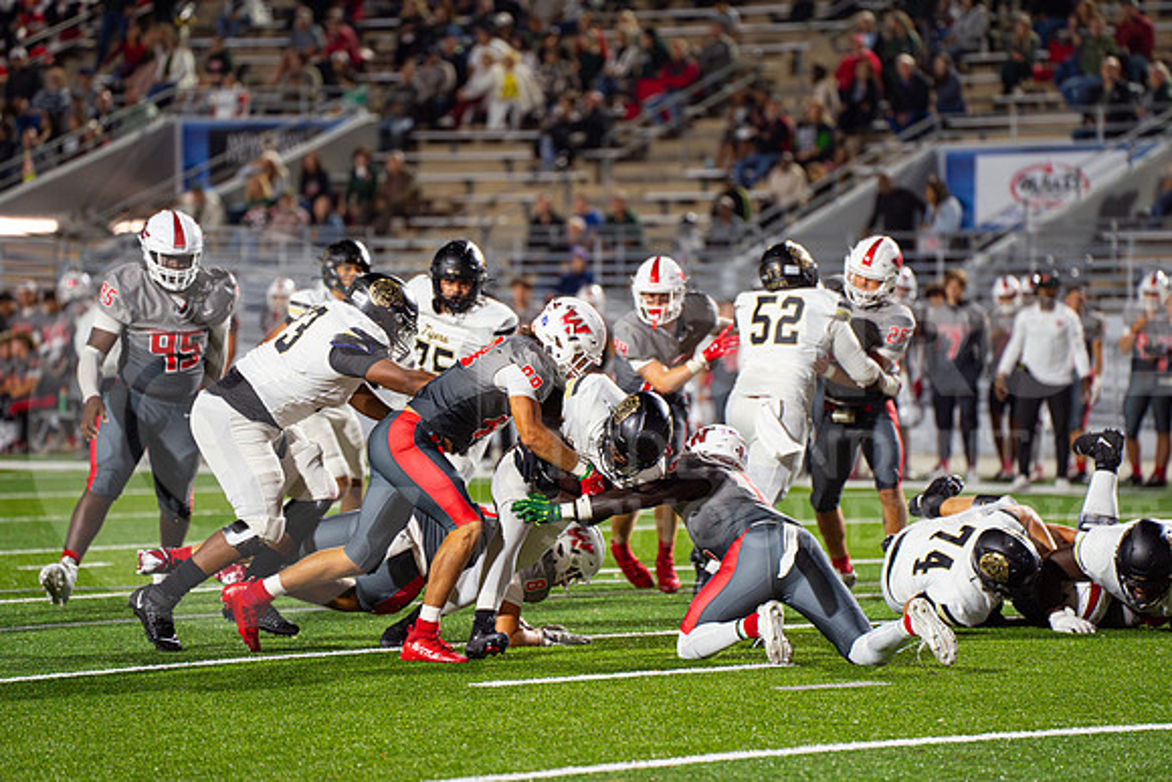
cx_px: 627
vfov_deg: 7.1
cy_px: 366
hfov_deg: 10.6
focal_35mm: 193
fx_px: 6299
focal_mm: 180
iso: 2500
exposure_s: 1/1250
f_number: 3.2
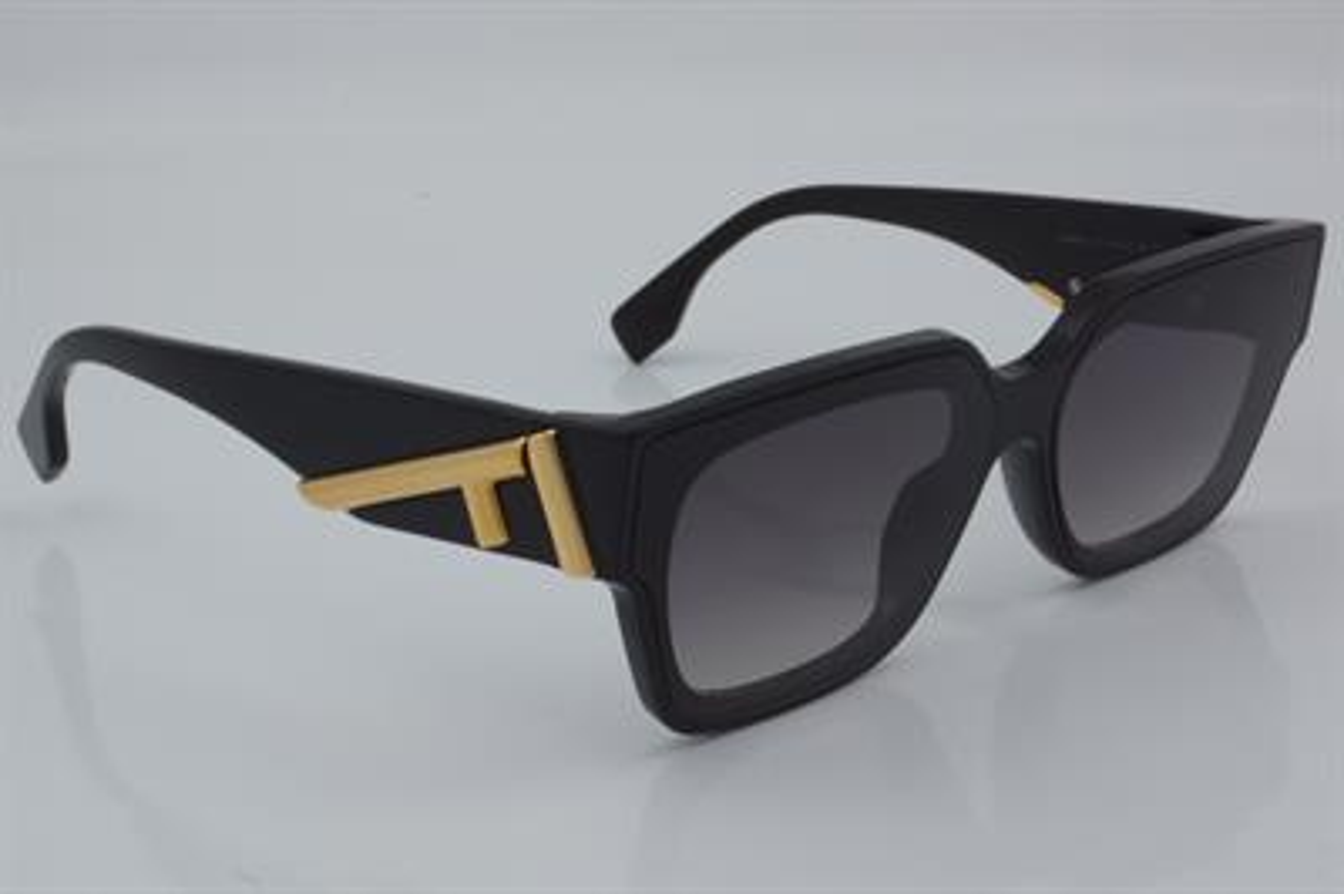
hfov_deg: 29.9
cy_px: 447
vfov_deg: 20.1
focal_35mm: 68
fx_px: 2518
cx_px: 672
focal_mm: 45
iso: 100
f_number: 32
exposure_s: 1/4
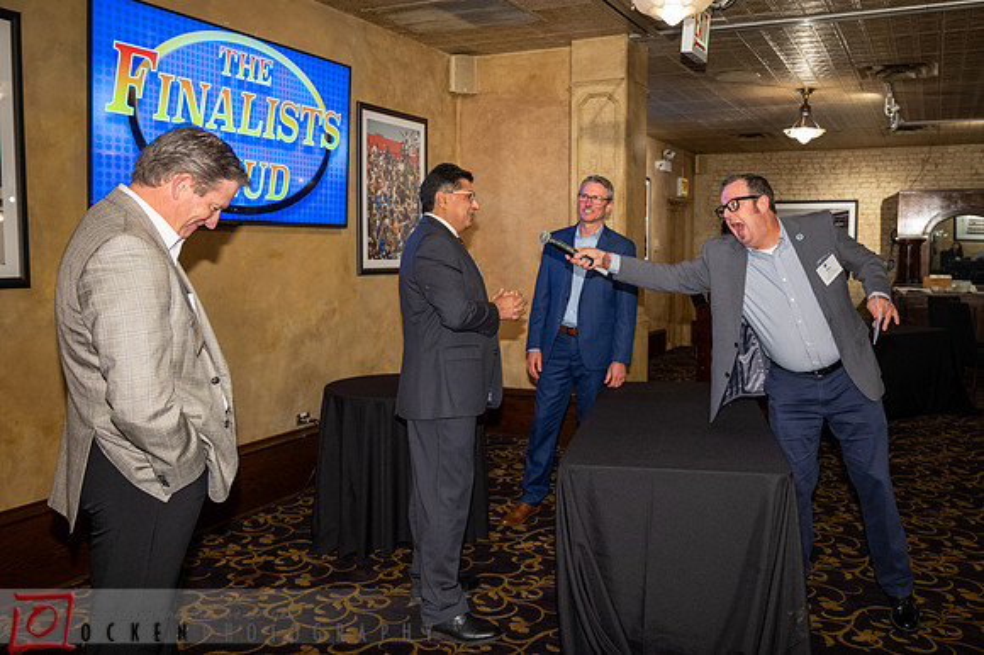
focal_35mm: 32
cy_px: 297
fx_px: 872
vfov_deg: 41.1
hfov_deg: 58.7
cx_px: 557
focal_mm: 27.5
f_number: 4
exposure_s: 1/100
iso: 2500
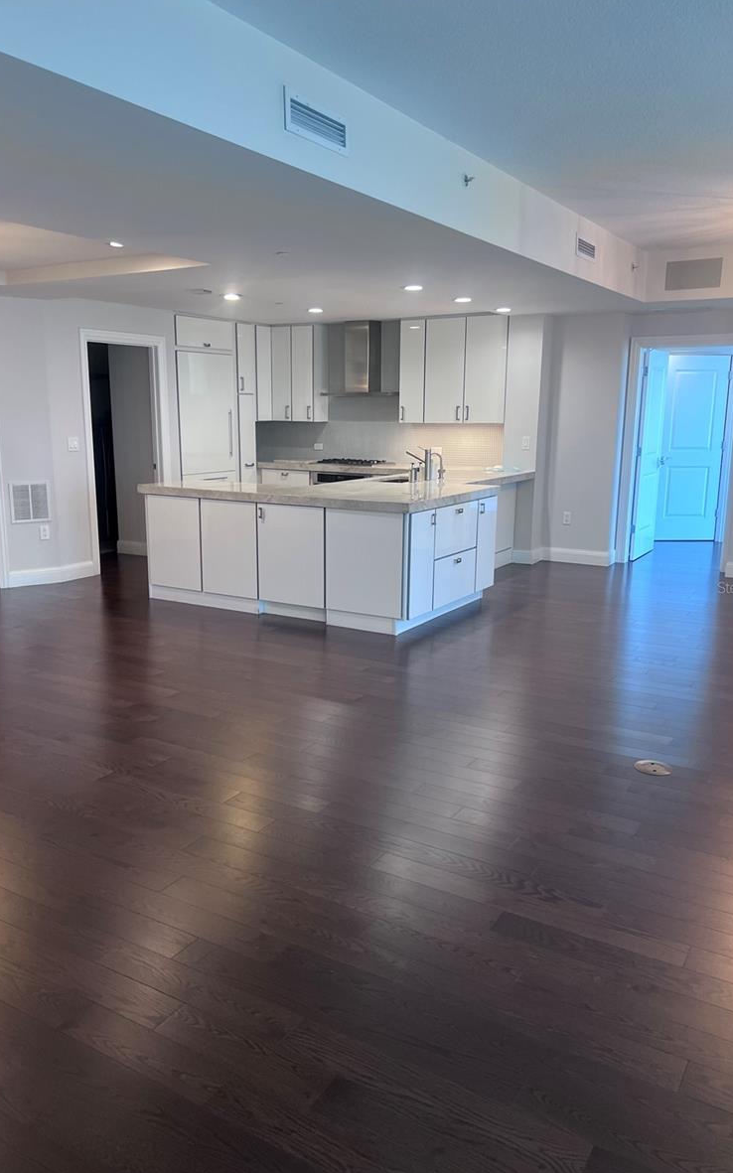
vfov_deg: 66.5
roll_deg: +0.2
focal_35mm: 28
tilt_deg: -10.4
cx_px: 341
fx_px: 895
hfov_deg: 44.5
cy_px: 587
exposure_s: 1/60
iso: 80
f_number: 1.5
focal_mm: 5.7
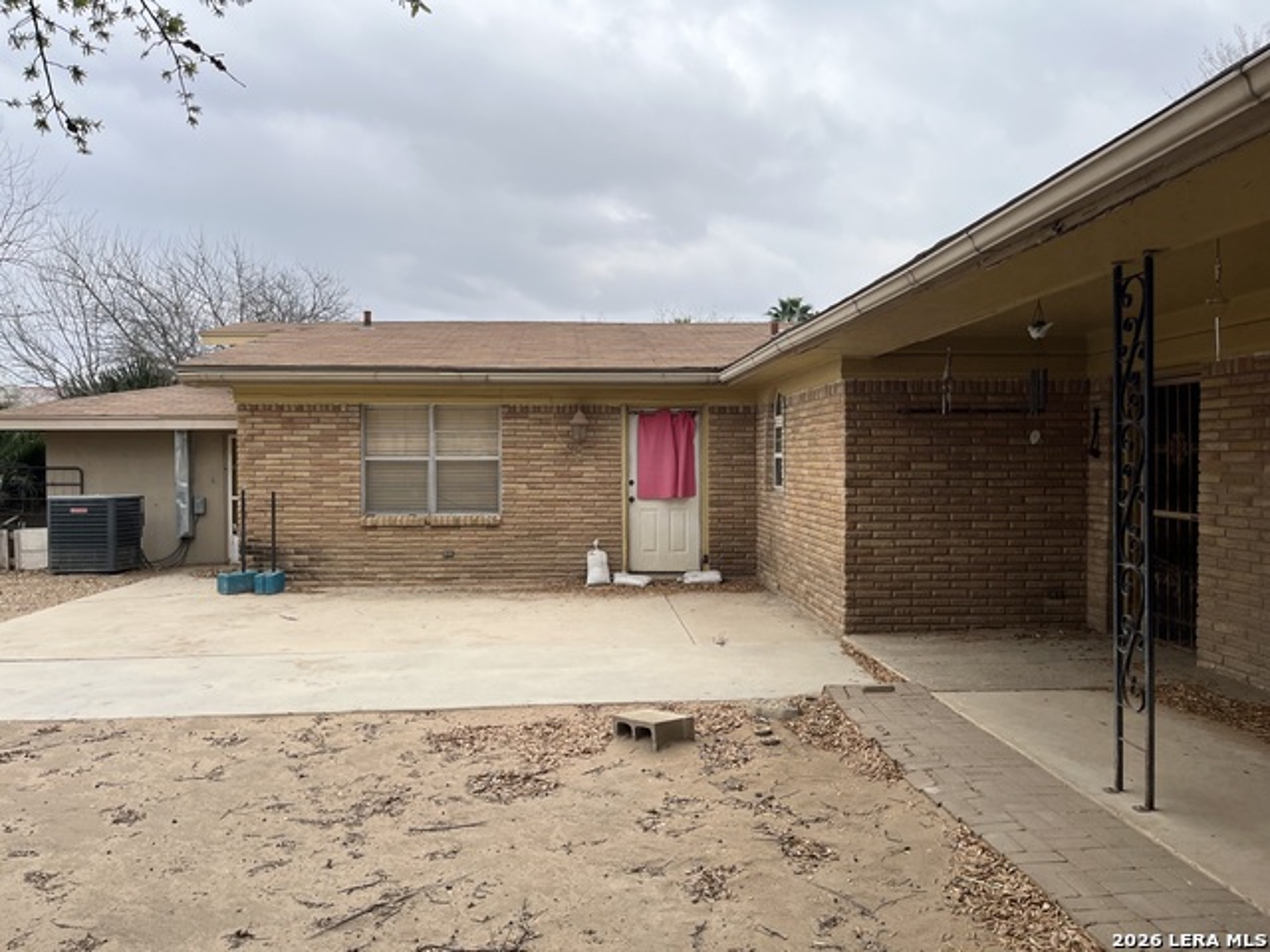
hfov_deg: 67.3
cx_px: 635
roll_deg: +0.4
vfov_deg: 53.1
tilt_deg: -1.8
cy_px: 476
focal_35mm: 26
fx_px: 954
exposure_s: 1/2309
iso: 50
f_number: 1.6
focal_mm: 5.1
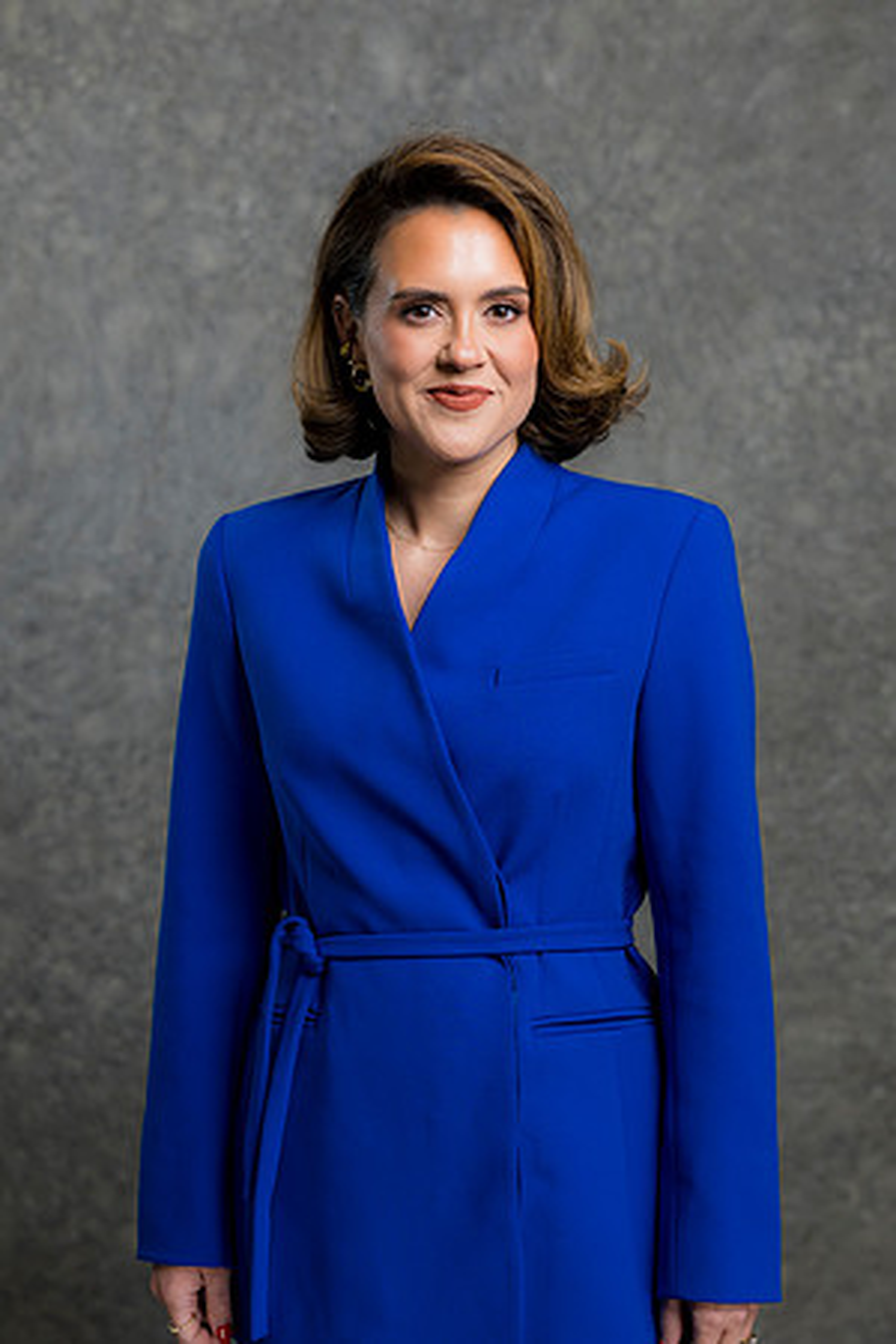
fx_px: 3173
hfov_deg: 16.1
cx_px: 448
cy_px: 672
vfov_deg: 23.9
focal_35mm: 85
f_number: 5
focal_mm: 85
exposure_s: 1/200
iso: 125
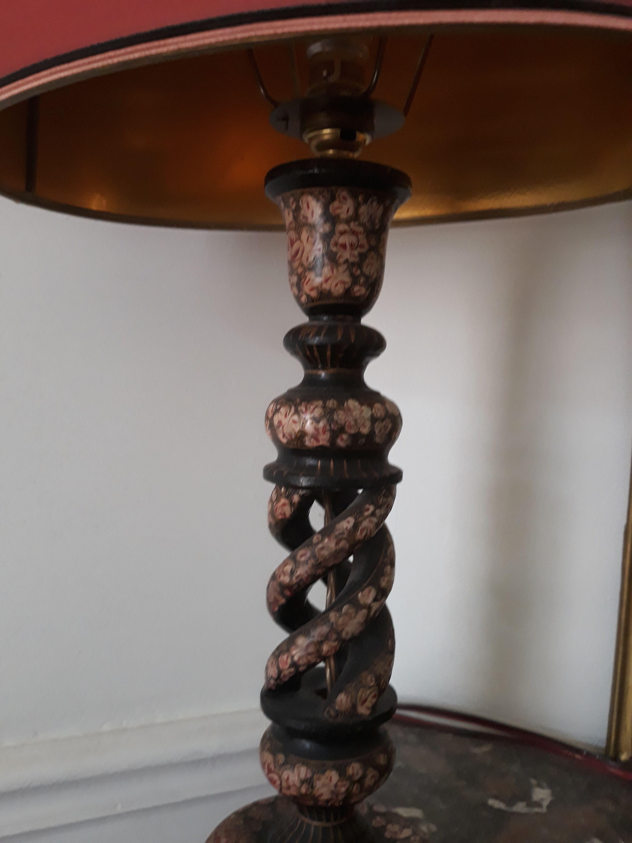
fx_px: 657
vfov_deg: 65.3
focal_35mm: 27
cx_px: 316
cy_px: 422
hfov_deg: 51.4
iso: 200
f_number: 1.7
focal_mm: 3.71
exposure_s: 1/40
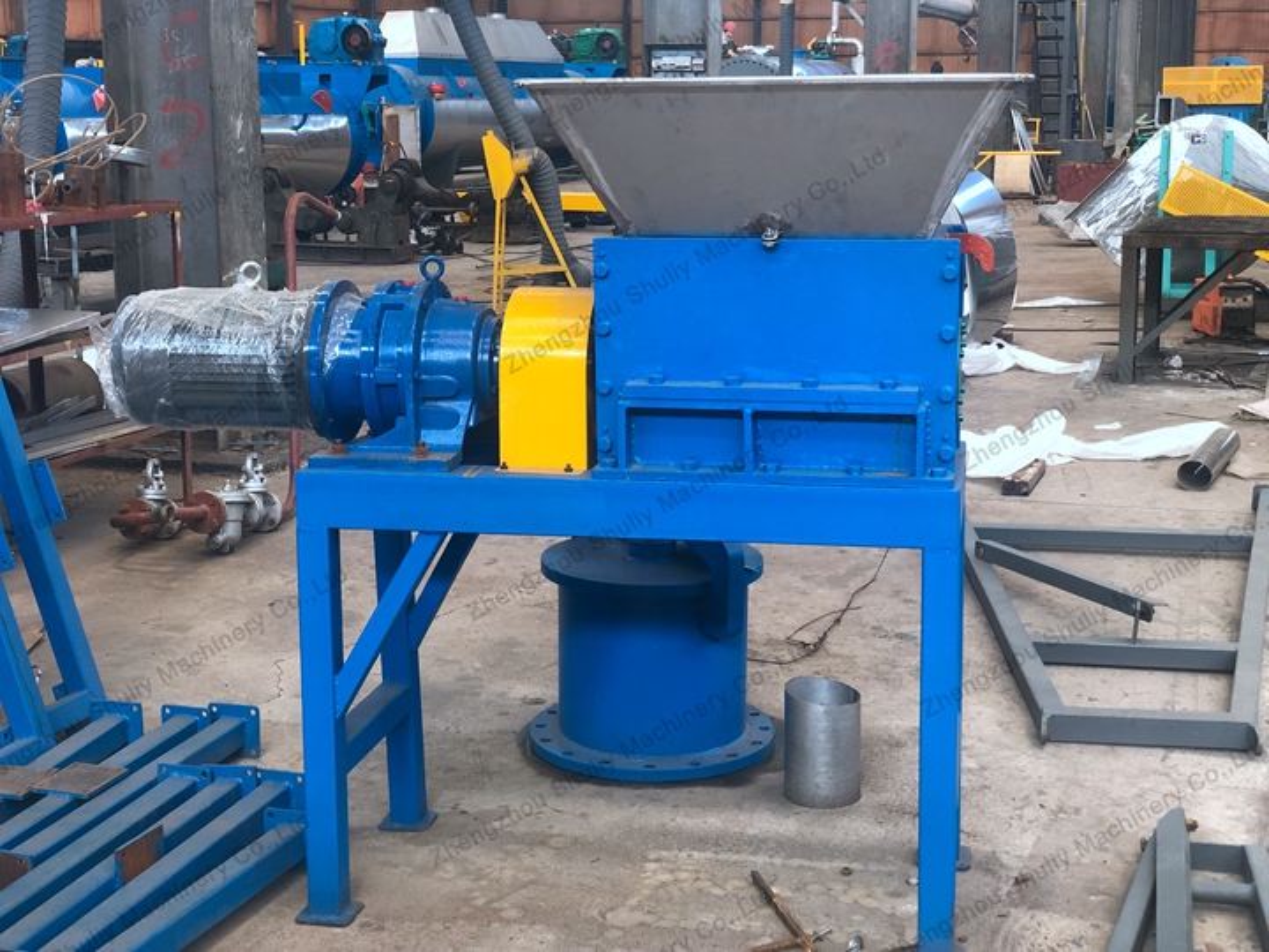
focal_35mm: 52
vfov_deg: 28.0
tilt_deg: -9.8
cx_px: 634
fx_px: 1906
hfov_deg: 36.8
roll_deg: +0.4
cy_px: 476
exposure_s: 1/60
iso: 64
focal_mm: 6
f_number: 2.4
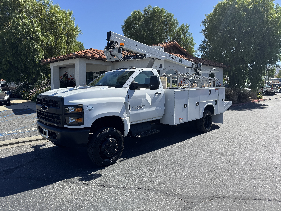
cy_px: 106
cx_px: 140
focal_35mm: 24
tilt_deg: -5.6
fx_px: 195
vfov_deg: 56.8
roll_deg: -0.6
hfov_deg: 71.6
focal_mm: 6.76
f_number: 1.78
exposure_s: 1/3597
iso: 80
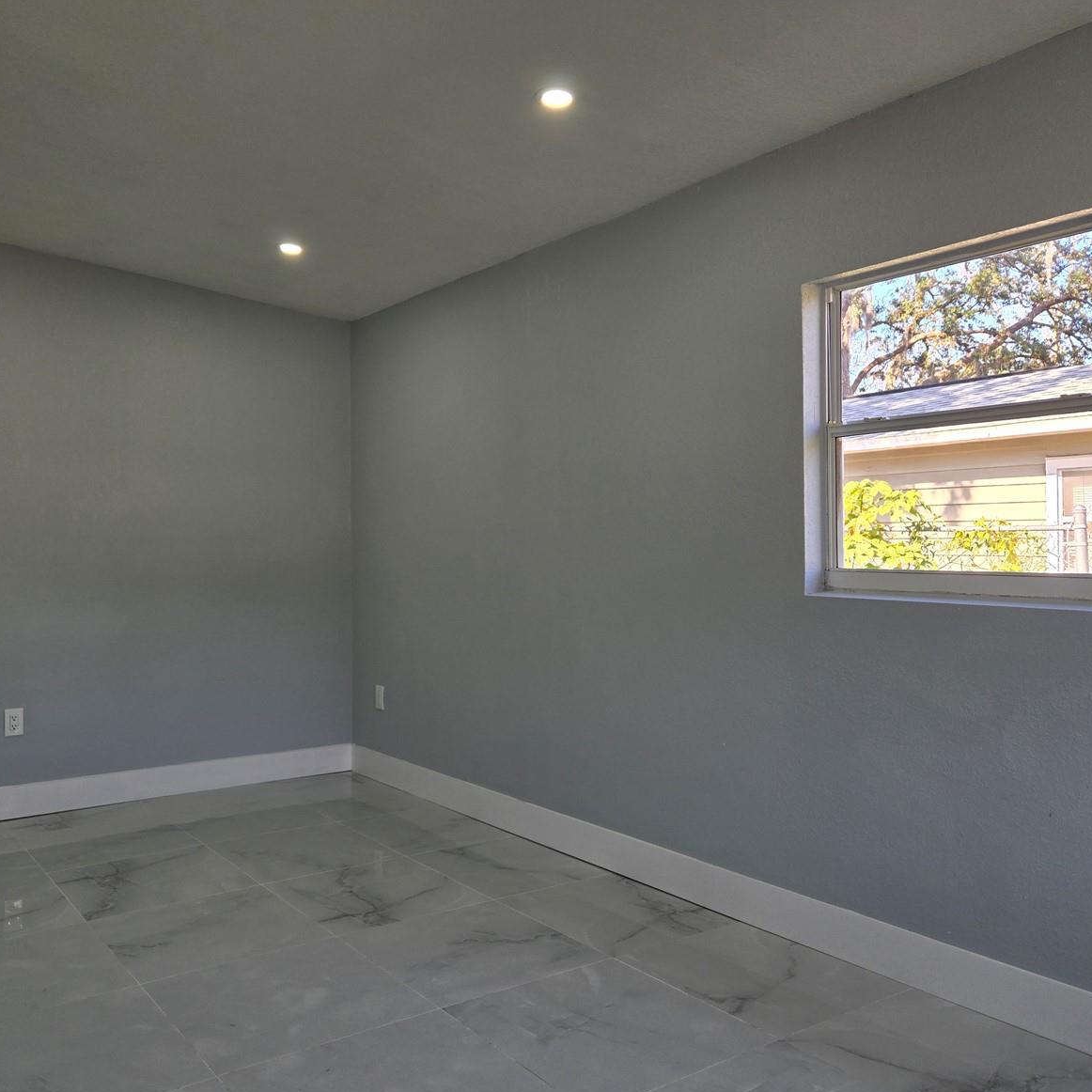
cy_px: 548
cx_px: 456
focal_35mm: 28
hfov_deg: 57.0
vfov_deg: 57.3
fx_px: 999
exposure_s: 1/151
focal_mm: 5.4
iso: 25
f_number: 1.8
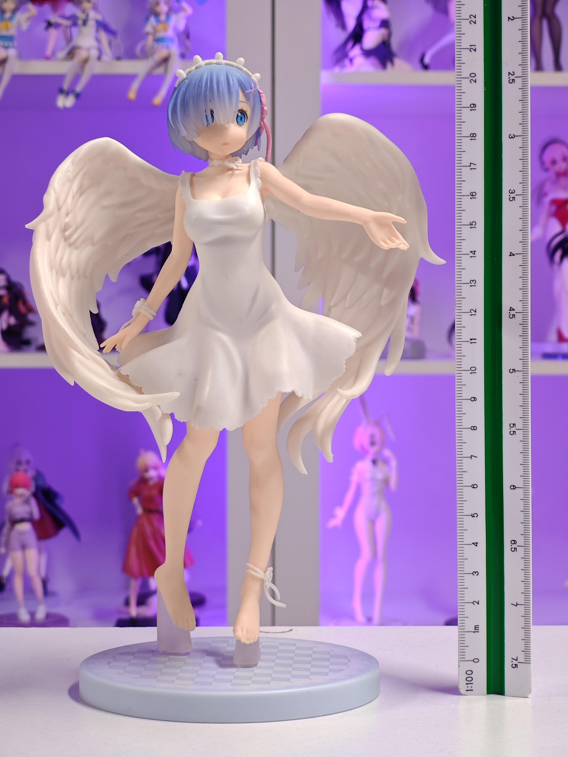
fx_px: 1750
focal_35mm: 80
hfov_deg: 18.4
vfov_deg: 24.4
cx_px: 284
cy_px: 378
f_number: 2.4
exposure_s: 1/17.3
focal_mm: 7.48
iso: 400
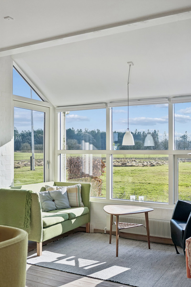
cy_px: 144
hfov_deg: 35.1
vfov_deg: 50.7
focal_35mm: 38
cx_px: 96
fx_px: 302
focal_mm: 25.5
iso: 200
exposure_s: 1/1250
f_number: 4
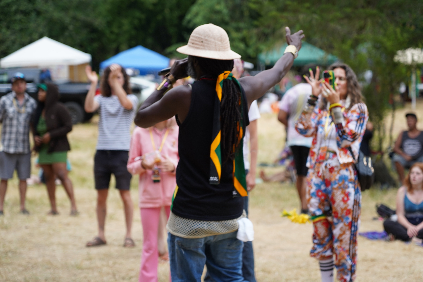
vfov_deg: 13.0
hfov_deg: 19.5
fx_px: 1234
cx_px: 212
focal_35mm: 105
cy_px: 141
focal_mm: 105
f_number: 4
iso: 250
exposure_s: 1/160
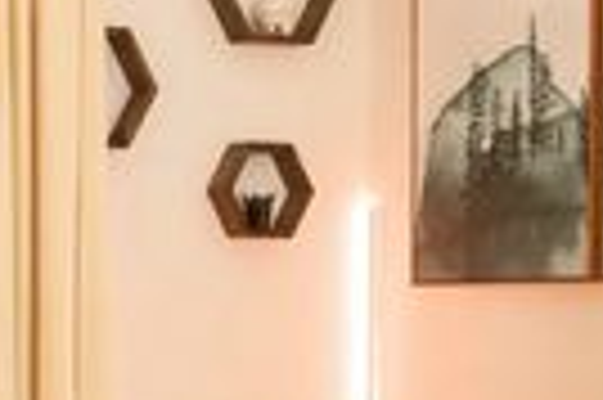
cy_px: 344
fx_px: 2560
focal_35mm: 153
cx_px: -9
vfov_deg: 8.9
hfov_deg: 13.2
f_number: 4
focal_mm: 32
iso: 560
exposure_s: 1/25
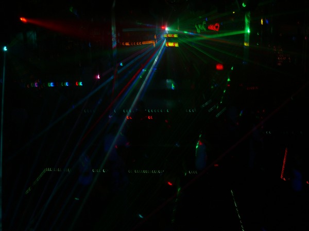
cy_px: 116
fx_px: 339
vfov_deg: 37.7
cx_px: 154
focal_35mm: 38
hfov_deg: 49.0
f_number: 2.8
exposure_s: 1/8
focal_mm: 7.9
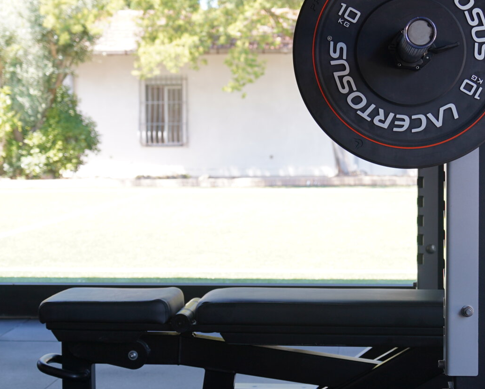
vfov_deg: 21.3
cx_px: 290
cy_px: 196
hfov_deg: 26.3
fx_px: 1034
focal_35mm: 72
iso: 100
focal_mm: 31
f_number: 4
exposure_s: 1/60
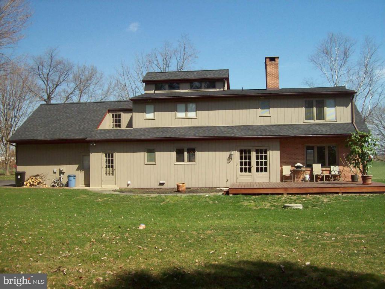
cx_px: 192
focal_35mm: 36
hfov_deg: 51.4
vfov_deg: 39.7
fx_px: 400
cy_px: 144
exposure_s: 1/608
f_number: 4.8
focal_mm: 6
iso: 80
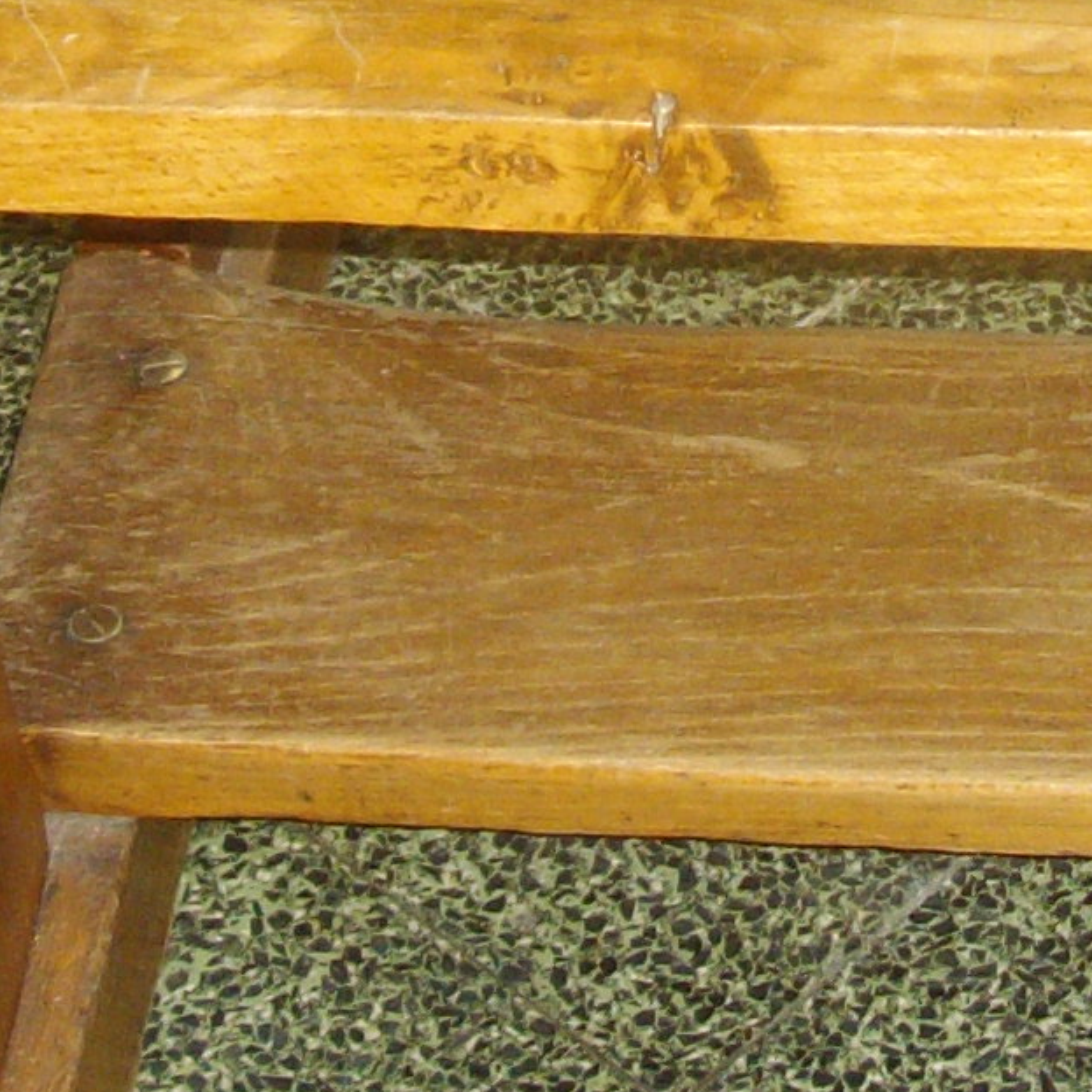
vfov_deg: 10.7
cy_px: -538
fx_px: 5603
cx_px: 1316
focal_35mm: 157
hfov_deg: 10.9
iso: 160
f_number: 2.7
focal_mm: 6
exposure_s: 1/50
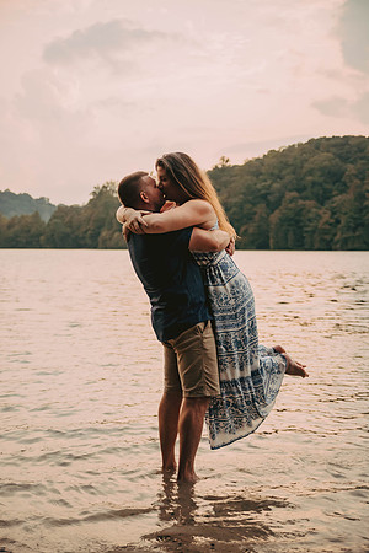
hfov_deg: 26.0
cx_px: 184
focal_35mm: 52
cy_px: 276
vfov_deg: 38.2
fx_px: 799
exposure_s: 1/2500
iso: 2000
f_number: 2.8
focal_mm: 52
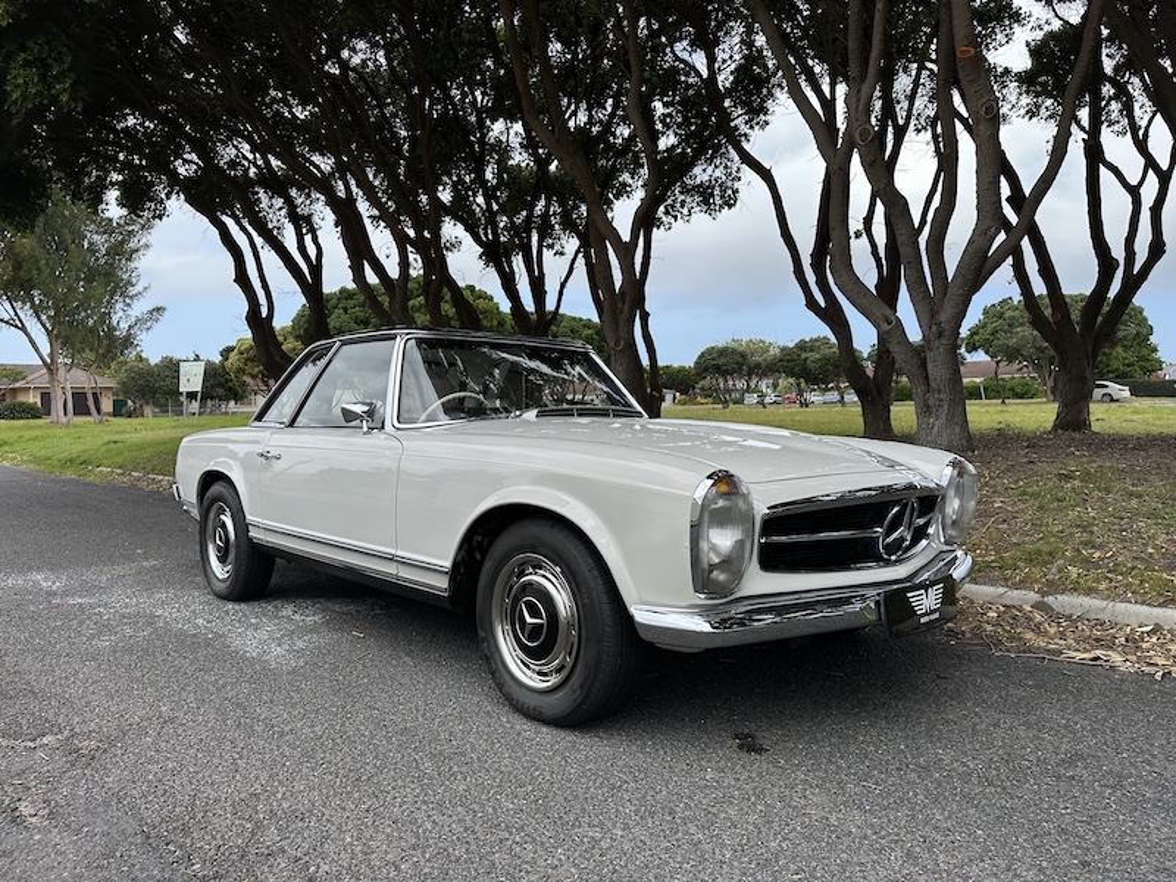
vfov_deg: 56.8
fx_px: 815
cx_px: 588
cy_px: 441
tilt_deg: -2.0
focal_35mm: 24
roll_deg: +0.3
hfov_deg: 71.6
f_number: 1.78
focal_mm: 6.86
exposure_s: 1/2591
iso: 80
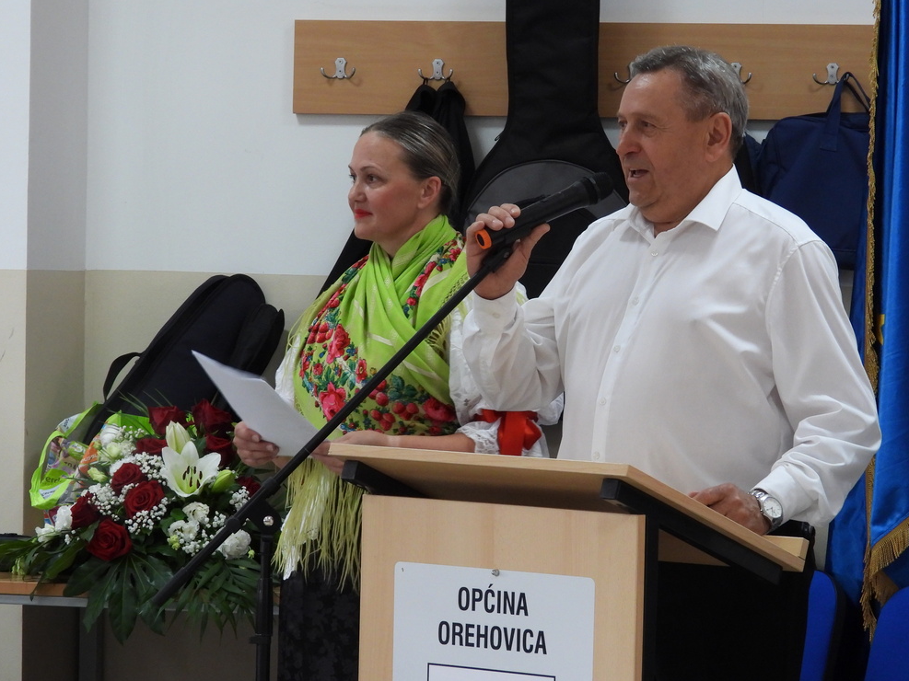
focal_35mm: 152
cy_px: 390
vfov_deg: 9.8
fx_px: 3991
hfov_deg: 13.0
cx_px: 532
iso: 400
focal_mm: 22.5
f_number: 4
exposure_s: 1/40
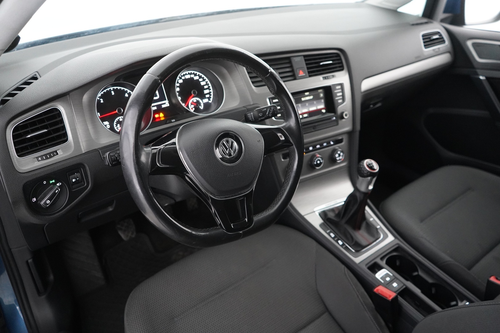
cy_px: 166
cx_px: 250
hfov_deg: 65.5
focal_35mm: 28
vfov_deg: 46.4
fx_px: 389
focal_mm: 28
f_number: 3.5
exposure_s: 1/40
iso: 6400
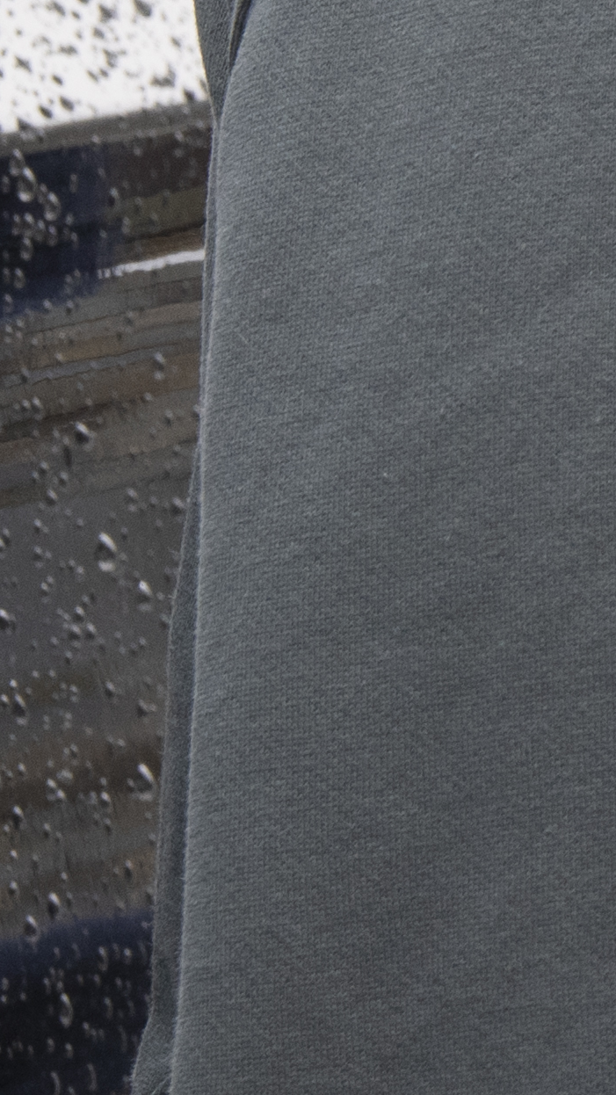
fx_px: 23837
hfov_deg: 1.5
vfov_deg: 2.6
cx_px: 3019
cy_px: -844
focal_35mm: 821
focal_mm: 113
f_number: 10
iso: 400
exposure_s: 1/160
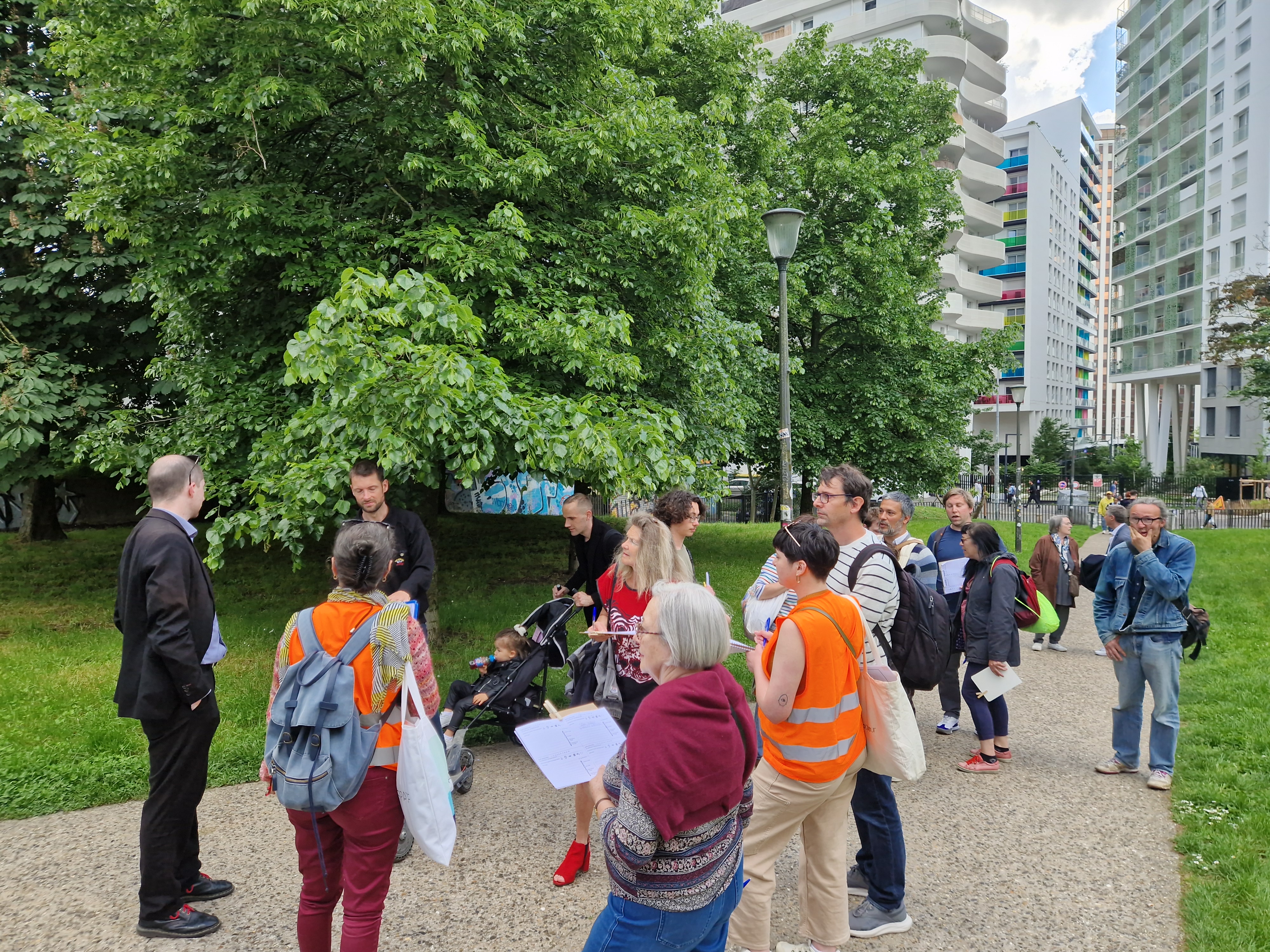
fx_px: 844
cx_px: 635
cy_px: 476
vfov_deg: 58.9
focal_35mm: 23
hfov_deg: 73.9
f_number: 1.8
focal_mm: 5.4
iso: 50
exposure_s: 1/303
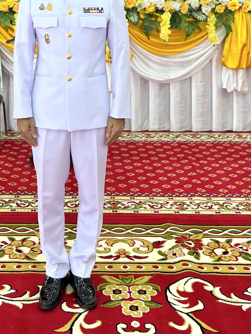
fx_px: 551
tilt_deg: -4.3
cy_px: 19
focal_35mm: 57
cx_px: 76
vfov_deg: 31.8
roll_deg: -0.4
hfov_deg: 25.5
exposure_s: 1/50
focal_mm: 5.7
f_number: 1.5
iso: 125
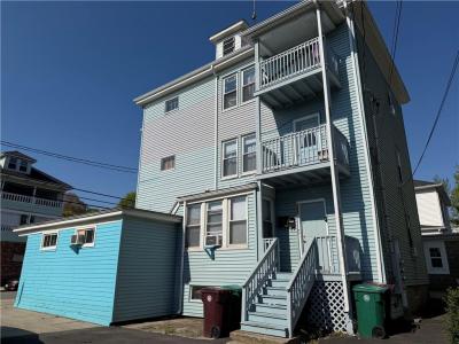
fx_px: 318
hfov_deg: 71.6
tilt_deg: +16.4
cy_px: 172
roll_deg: -0.7
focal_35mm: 24
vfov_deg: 56.8
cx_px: 230
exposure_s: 1/10309
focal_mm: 6.76
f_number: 1.78
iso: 80
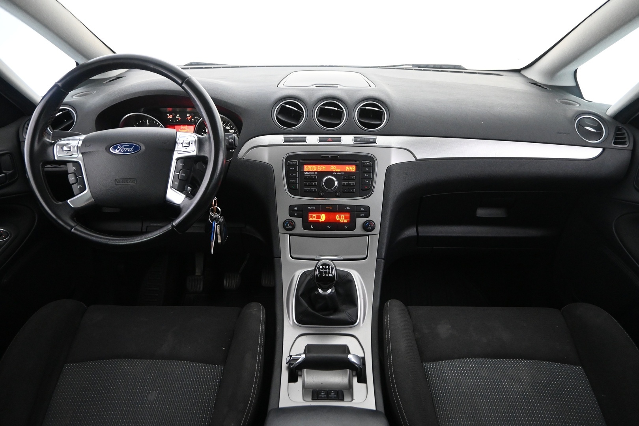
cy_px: 213
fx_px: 426
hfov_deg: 73.7
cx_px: 320
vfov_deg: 53.1
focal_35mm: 24
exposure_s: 1/30
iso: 3200
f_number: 3.5
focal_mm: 16
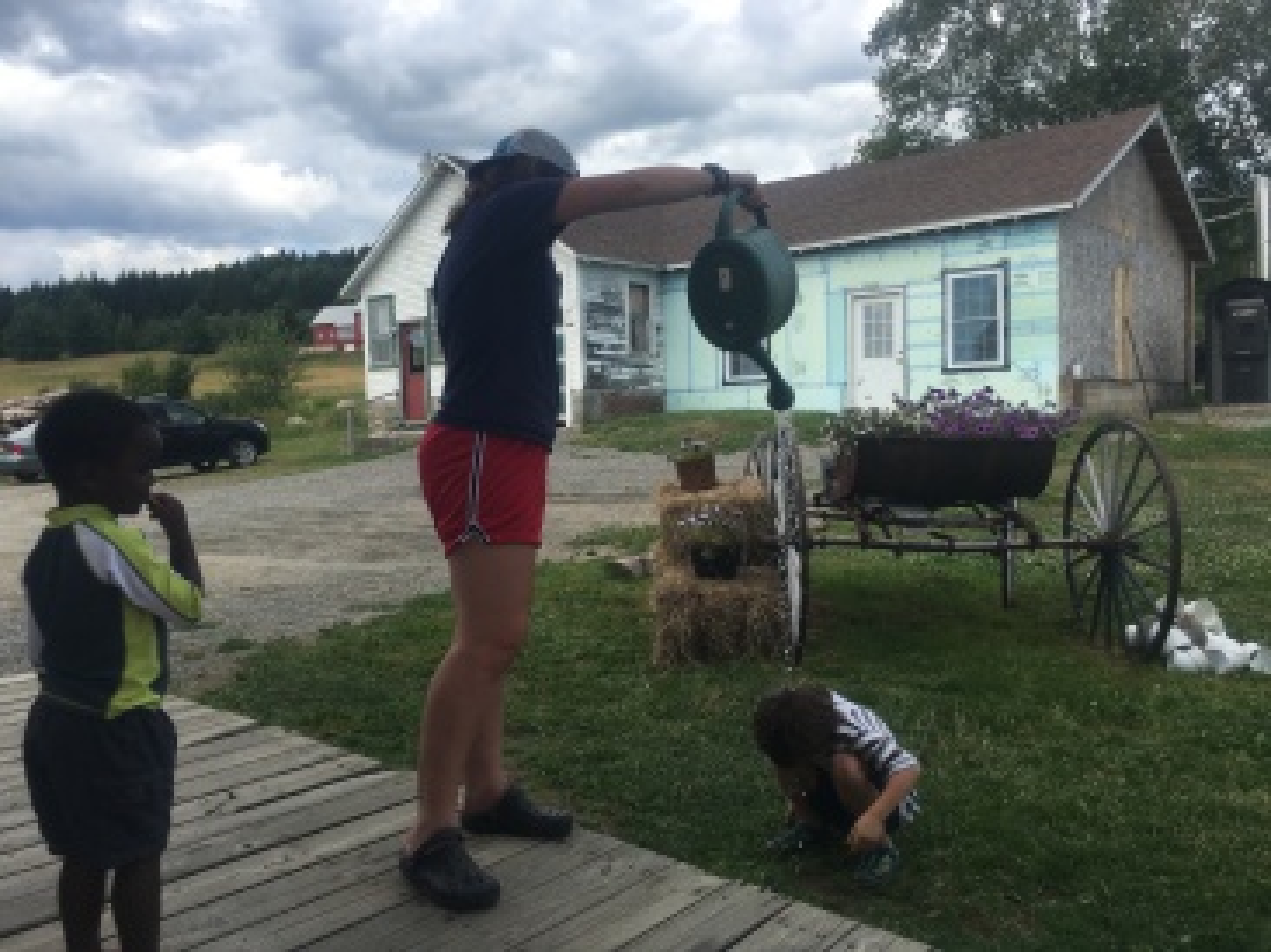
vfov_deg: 48.2
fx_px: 1064
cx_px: 636
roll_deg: +2.1
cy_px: 476
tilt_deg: -3.3
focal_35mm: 29
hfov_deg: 61.7
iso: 25
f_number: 2.2
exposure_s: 1/1054
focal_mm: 4.15
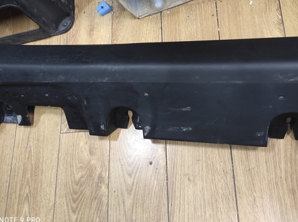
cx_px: 144
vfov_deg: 41.5
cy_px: 94
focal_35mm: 34
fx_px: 292
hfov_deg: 54.1
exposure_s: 1/33
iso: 1014
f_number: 1.89
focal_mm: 5.43
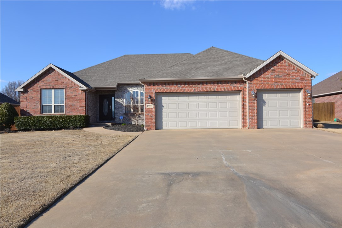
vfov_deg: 53.1
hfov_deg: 73.7
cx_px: 171
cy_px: 114
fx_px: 228
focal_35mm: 24
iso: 100
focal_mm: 16
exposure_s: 1/250
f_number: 8
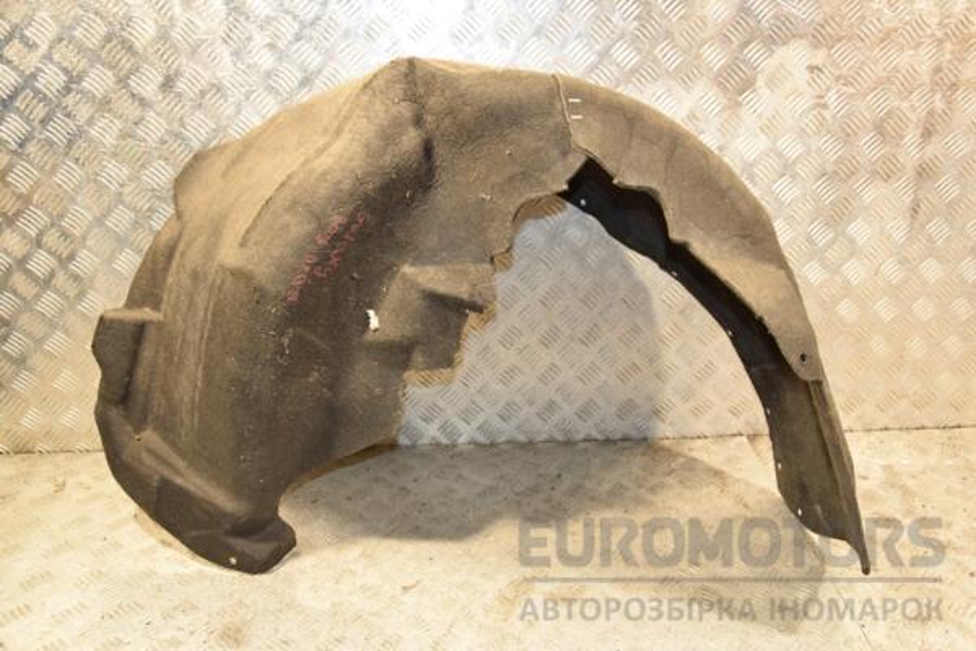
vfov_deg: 40.0
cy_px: 326
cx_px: 488
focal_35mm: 33
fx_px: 895
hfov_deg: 57.2
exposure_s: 1/100
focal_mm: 22
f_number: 5
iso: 800
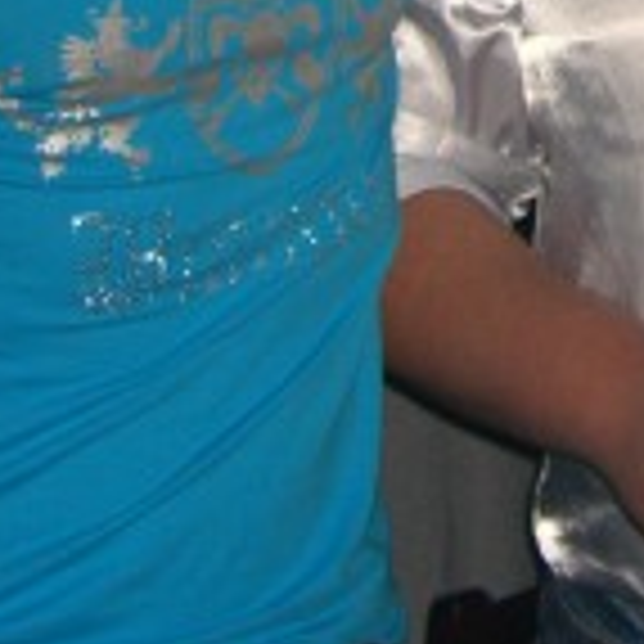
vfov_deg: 11.9
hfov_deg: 12.0
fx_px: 2968
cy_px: -252
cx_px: 878
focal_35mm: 141
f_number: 2.8
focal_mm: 7.9
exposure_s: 1/60
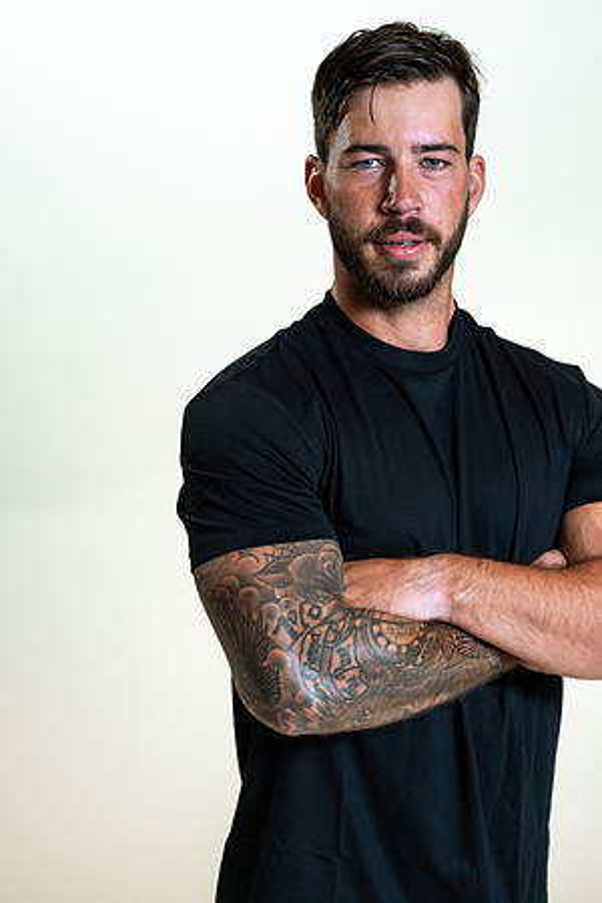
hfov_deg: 16.1
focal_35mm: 85
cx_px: 301
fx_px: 2132
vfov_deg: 23.9
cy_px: 452
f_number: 4
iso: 320
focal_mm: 85
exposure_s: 1/160
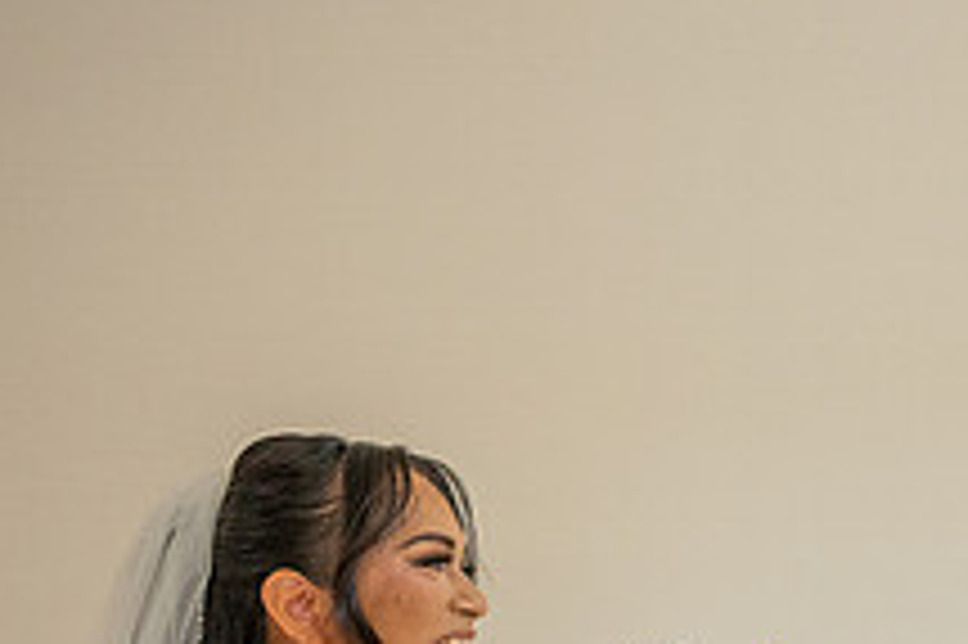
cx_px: 1193
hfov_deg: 17.9
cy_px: 853
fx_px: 2902
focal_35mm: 108
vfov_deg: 12.3
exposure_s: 1/200
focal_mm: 40
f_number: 4
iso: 1250
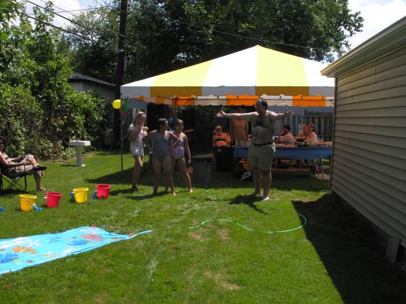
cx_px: 203
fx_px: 411
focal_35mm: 35
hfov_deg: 52.6
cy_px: 152
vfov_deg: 40.7
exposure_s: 1/201
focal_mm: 8.9
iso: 50
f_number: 6.3
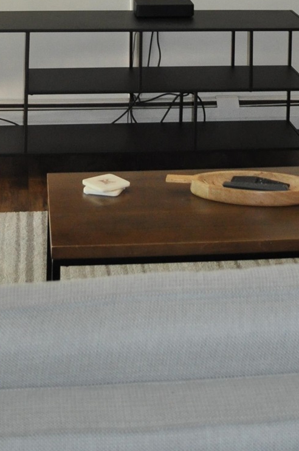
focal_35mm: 84
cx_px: 184
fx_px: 1049
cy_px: -154
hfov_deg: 16.2
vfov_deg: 21.6
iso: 800
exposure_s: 1/60
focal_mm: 18
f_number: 3.5
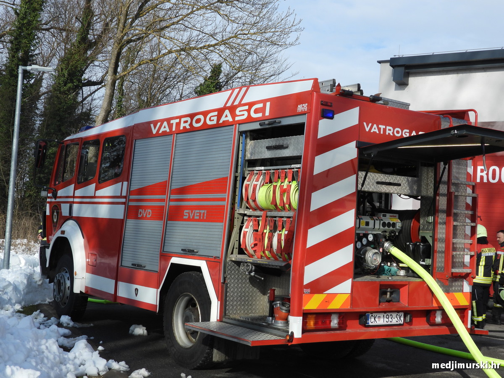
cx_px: 252
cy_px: 189
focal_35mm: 50
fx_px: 728
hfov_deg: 38.2
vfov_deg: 29.1
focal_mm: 9
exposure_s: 1/1600
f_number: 3.2
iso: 100
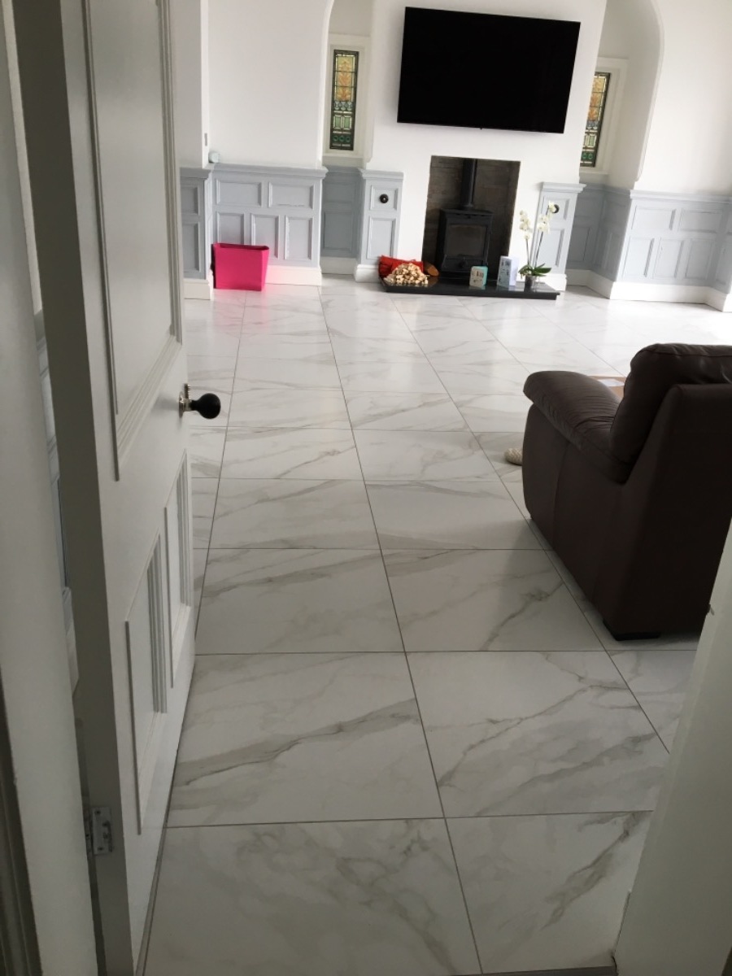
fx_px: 818
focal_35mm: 29
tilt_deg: -24.5
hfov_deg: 48.2
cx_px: 366
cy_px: 488
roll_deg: -4.7
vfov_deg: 61.7
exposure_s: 1/33
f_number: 2.2
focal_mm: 4.15
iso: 25
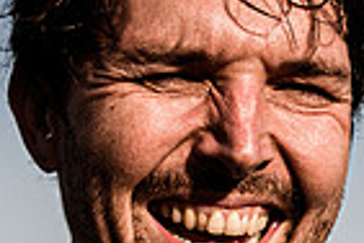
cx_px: 172
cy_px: 153
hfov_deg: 9.4
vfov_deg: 6.3
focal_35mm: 219
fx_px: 2214
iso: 200
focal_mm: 30
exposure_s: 1/5000
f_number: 4
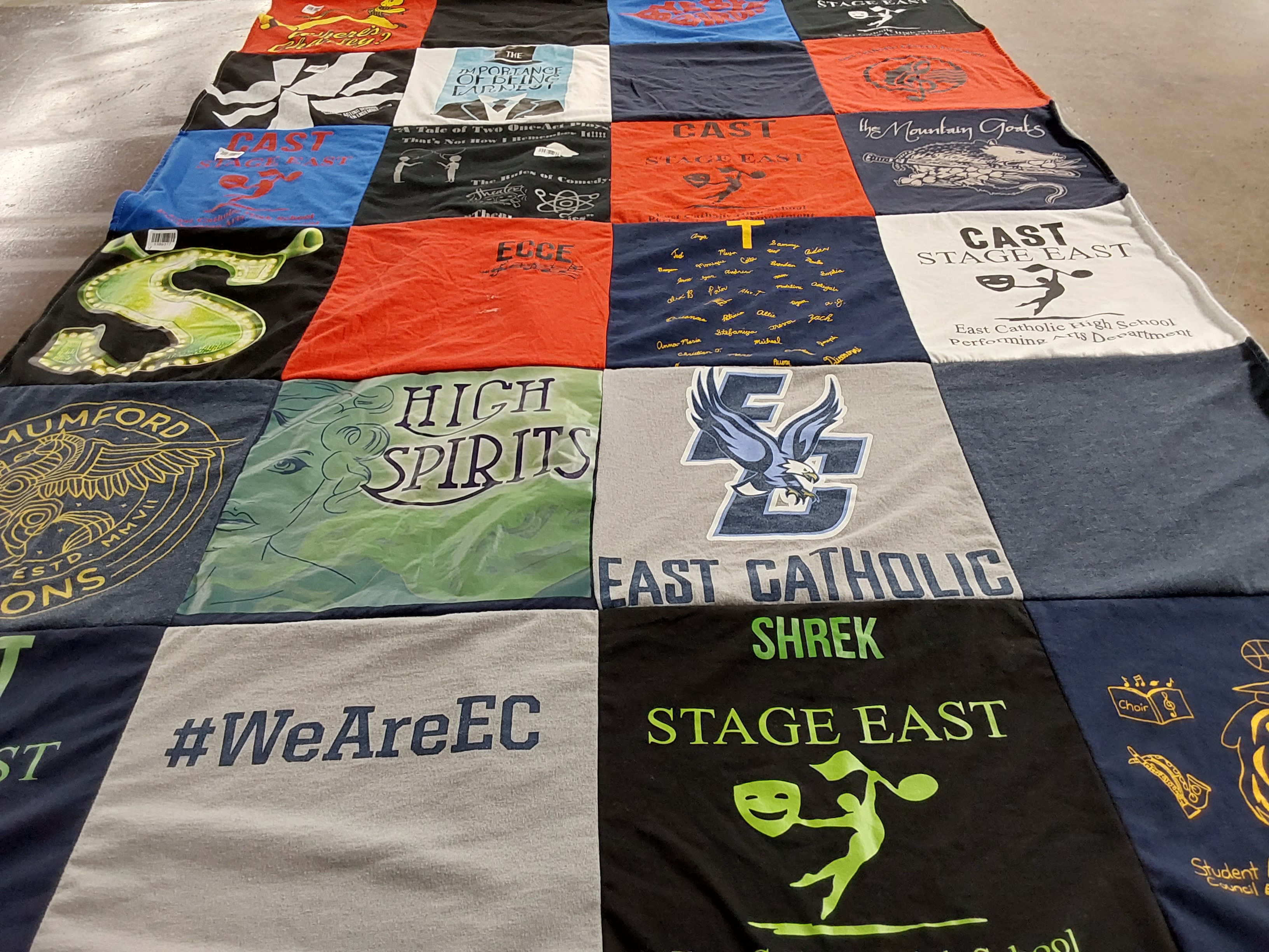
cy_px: 476
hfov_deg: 63.4
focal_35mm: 28
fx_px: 1026
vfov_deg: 49.7
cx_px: 634
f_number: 1.9
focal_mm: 2.91
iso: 125
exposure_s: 1/50
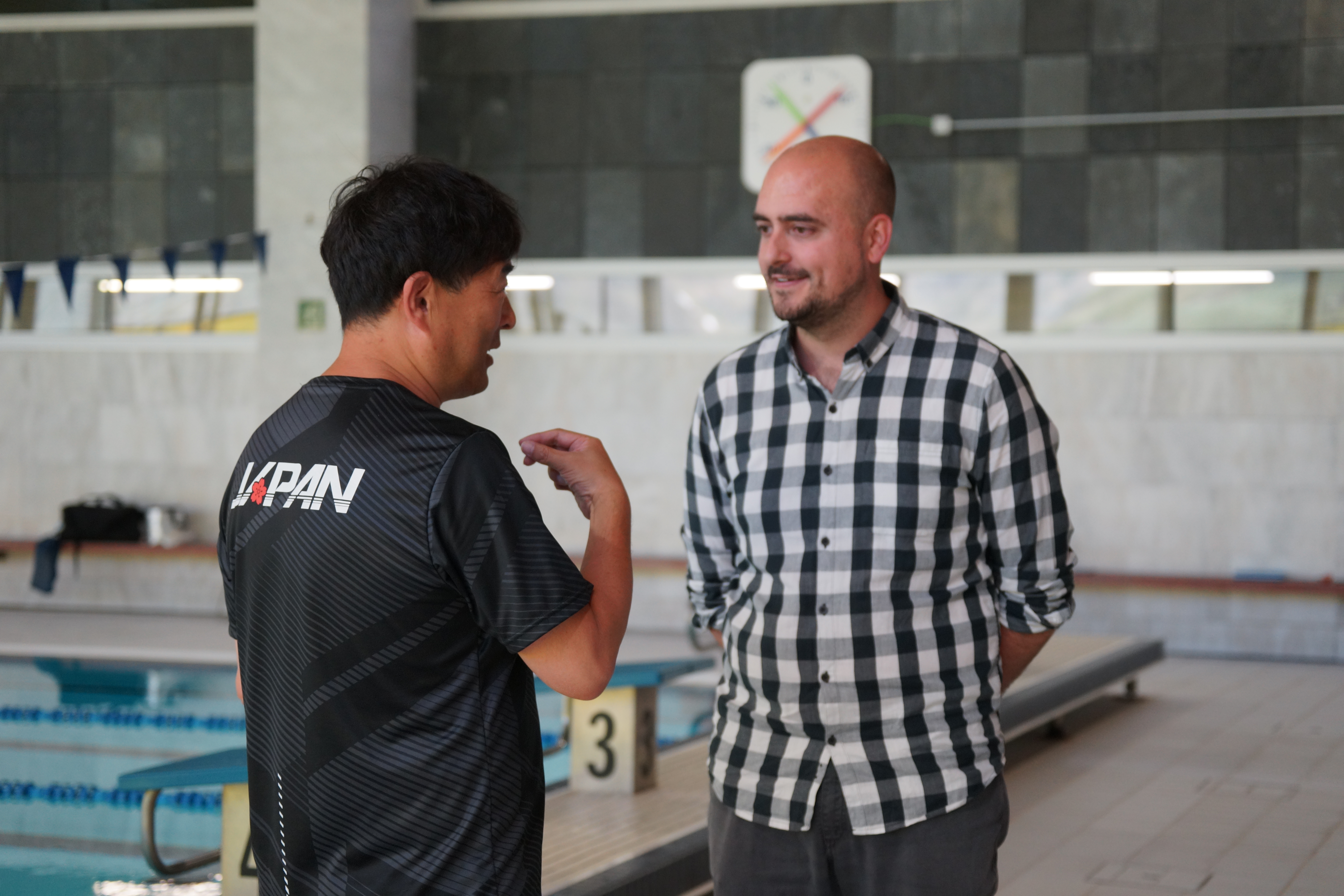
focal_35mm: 70
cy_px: 448
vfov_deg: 19.5
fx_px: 2613
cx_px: 672
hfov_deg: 28.8
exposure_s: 1/160
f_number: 4.5
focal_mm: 70
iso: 800
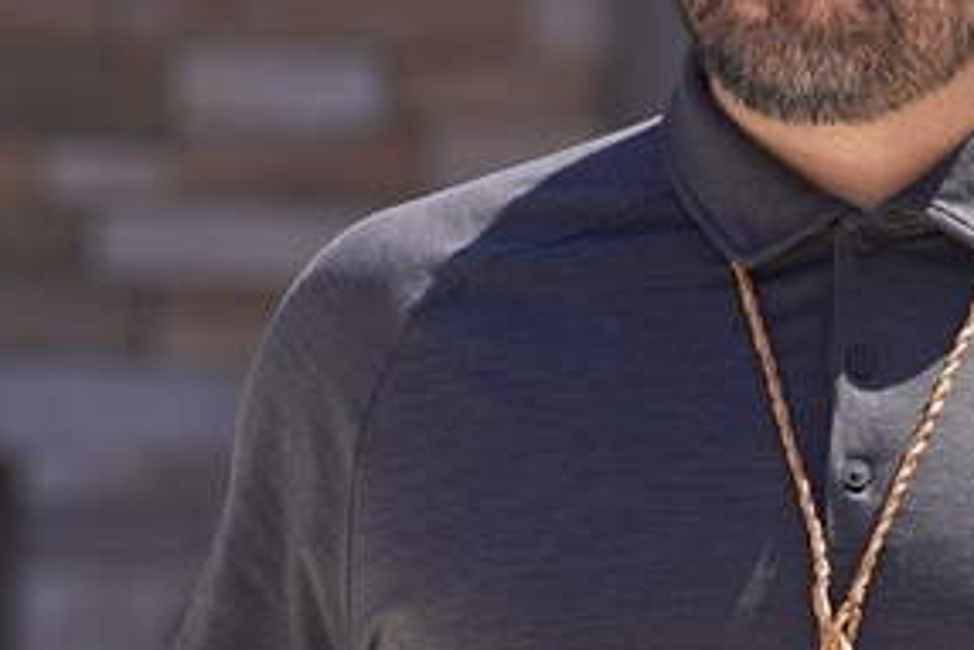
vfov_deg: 2.7
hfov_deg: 4.1
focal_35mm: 508
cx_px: 644
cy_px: 670
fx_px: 13751
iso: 100
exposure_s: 1/320
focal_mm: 121
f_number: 4.5
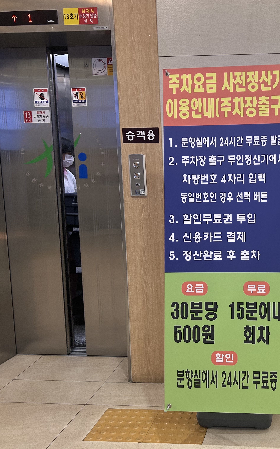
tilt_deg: -7.5
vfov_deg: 52.7
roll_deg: +0.6
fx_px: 452
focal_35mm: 37
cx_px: 261
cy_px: 226
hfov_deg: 32.4
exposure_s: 1/60
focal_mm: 5.7
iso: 80
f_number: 1.5
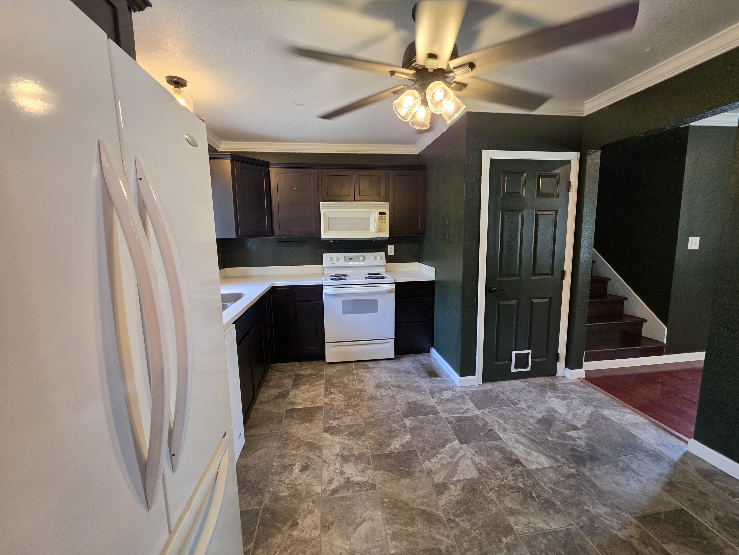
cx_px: 370
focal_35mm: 13
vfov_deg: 89.9
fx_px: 278
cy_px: 278
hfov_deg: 106.2
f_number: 1.9
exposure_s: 1/120
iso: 250
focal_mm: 2.2
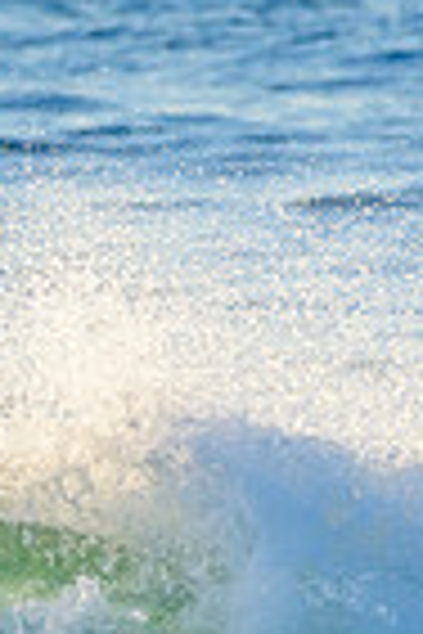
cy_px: 758
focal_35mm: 3097
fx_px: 54580
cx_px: -198
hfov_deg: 0.4
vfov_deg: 0.7
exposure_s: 1/2000
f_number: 5.6
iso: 560
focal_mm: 500
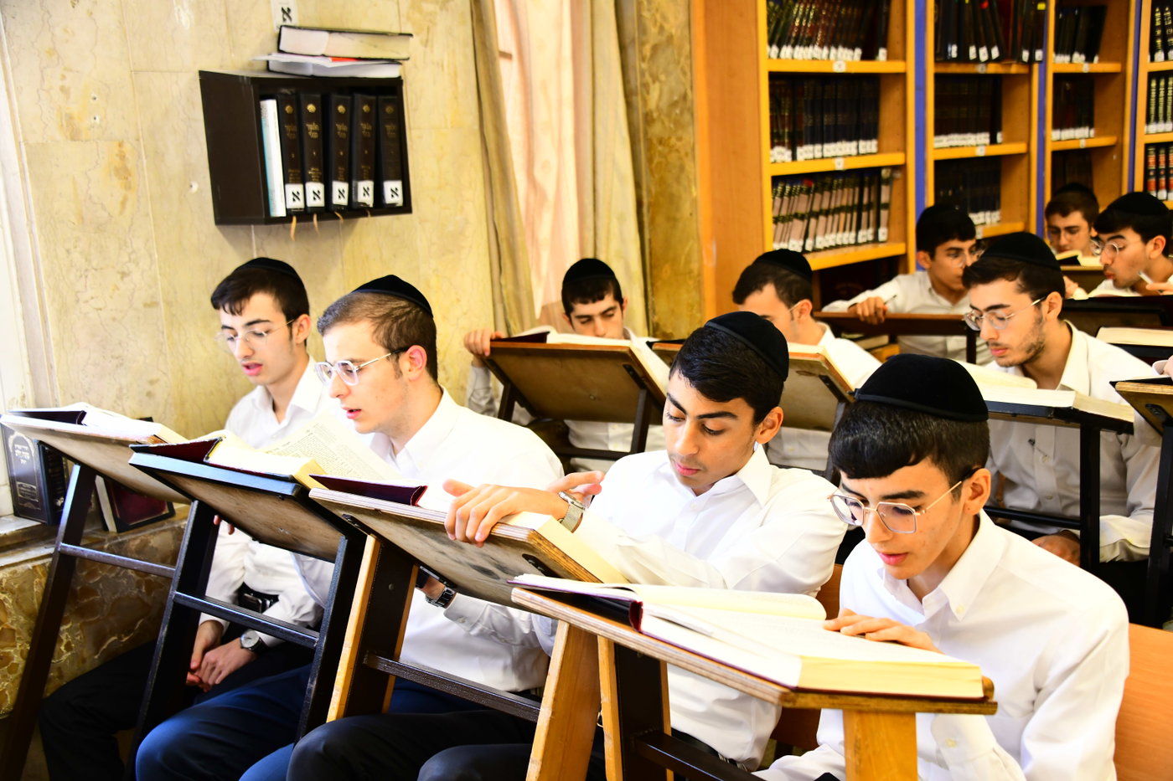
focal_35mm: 44
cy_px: 390
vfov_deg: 30.5
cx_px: 586
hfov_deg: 44.5
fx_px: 1433
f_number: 5
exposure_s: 1/125
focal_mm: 44
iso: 1250
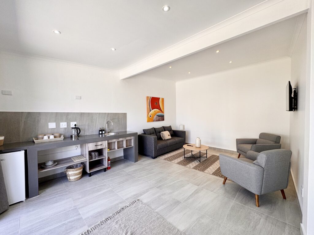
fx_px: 127
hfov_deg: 102.1
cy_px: 118
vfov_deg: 85.7
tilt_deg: -0.9
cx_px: 157
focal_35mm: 14
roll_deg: +0.8
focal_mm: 2.22
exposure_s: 1/100
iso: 50
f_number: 2.2
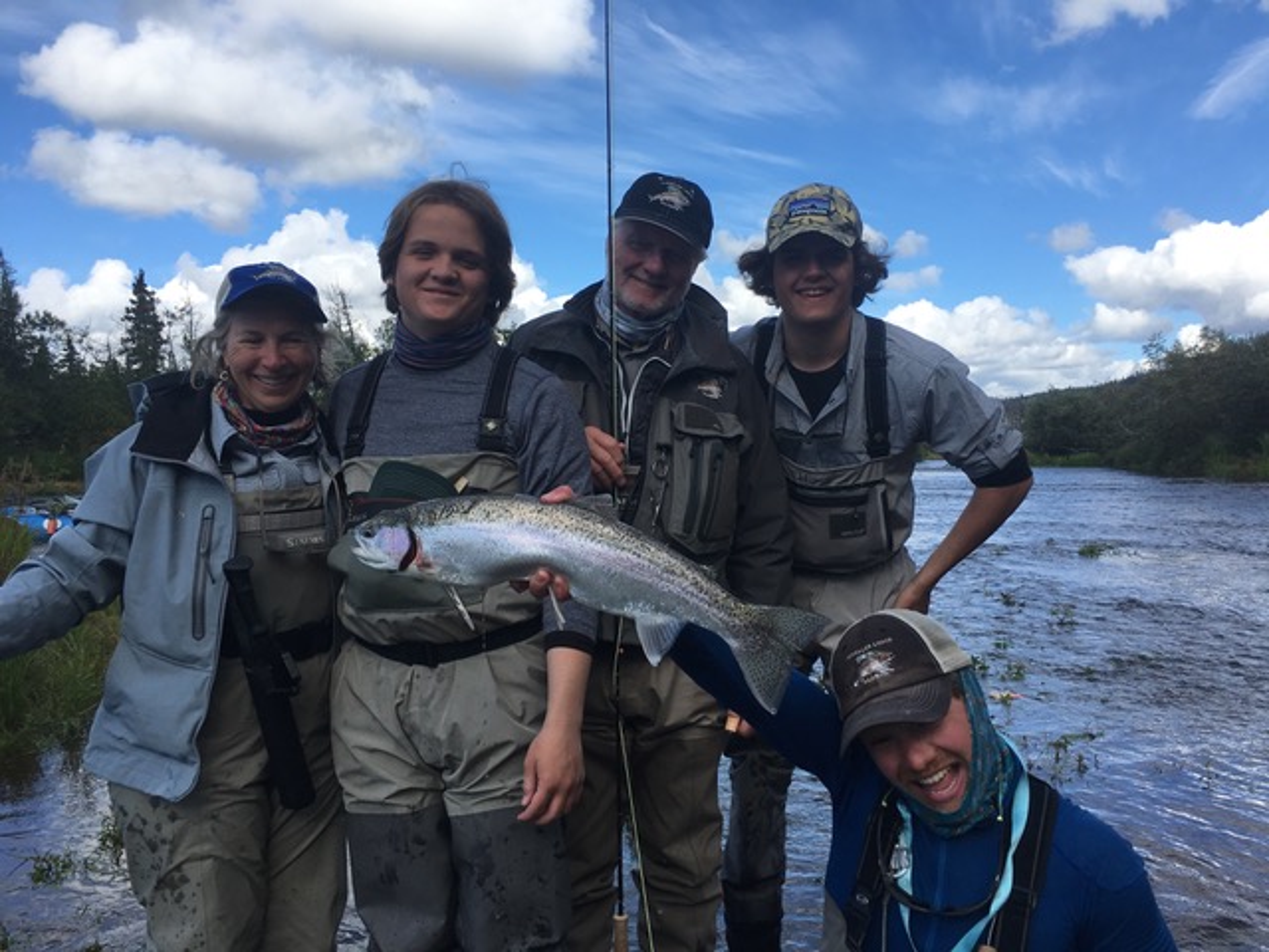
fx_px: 1063
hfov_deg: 61.7
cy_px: 476
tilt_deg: -1.4
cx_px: 634
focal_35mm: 29
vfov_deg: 48.2
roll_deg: +3.0
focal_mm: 4.15
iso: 25
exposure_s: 1/1166
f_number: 2.2
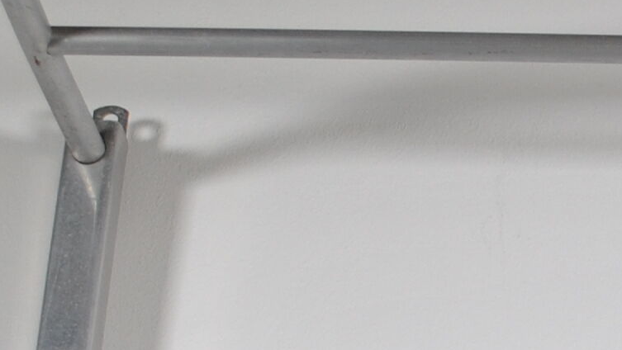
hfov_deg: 11.6
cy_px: 485
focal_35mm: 178
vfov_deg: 6.8
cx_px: 938
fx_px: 2936
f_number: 4
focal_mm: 22
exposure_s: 1/125
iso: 200
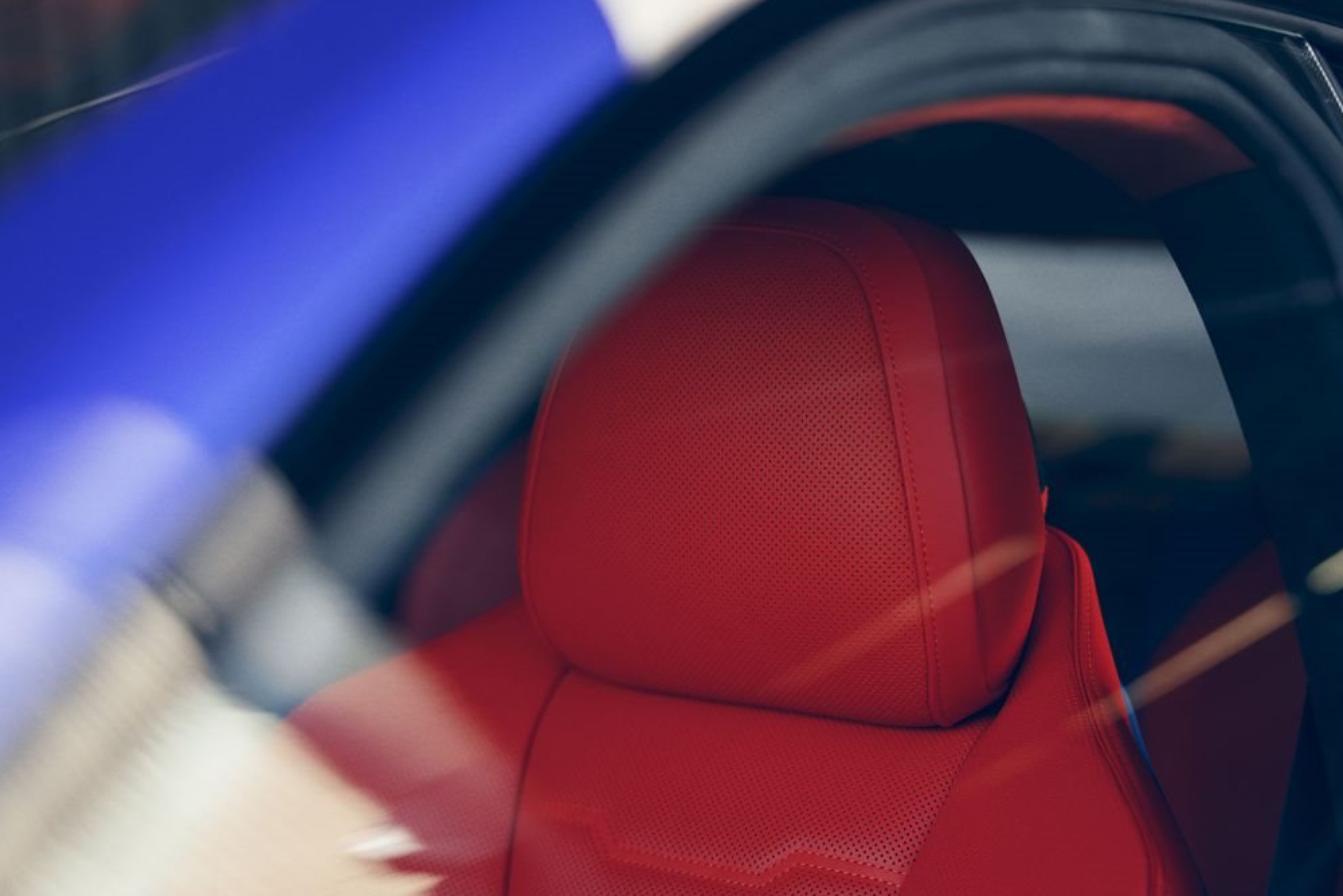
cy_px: 541
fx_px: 2985
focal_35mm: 80
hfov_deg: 25.3
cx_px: 594
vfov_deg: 17.1
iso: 160
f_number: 1.4
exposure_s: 1/320
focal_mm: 50
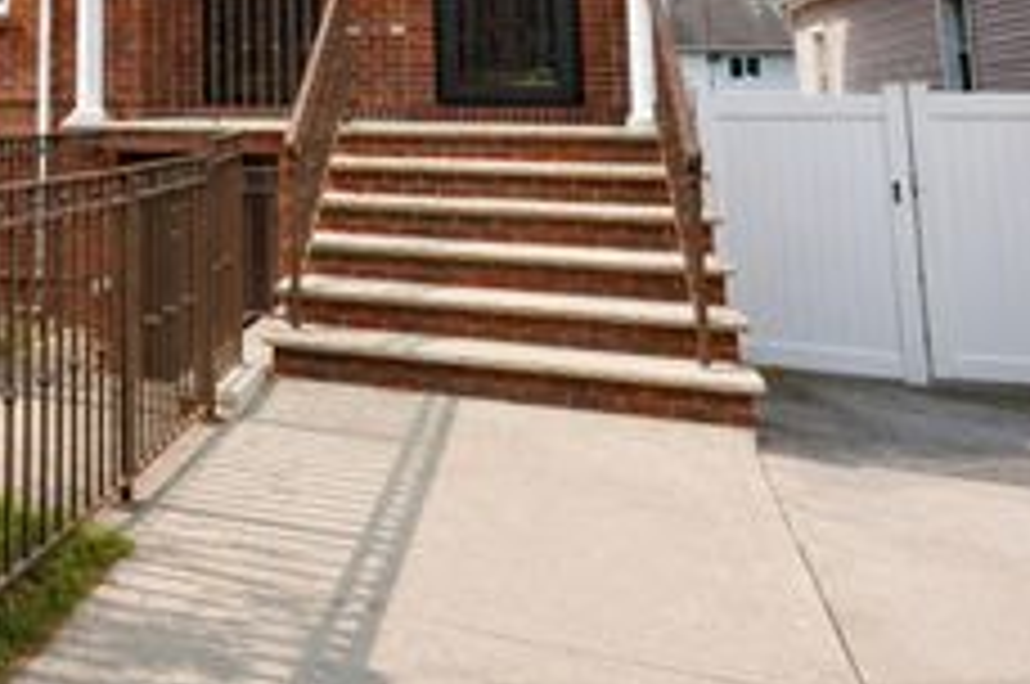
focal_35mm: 35
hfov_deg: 48.8
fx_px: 1000
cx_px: 108
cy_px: -25
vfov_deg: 33.9
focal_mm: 16
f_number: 7.1
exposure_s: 1/100
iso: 100
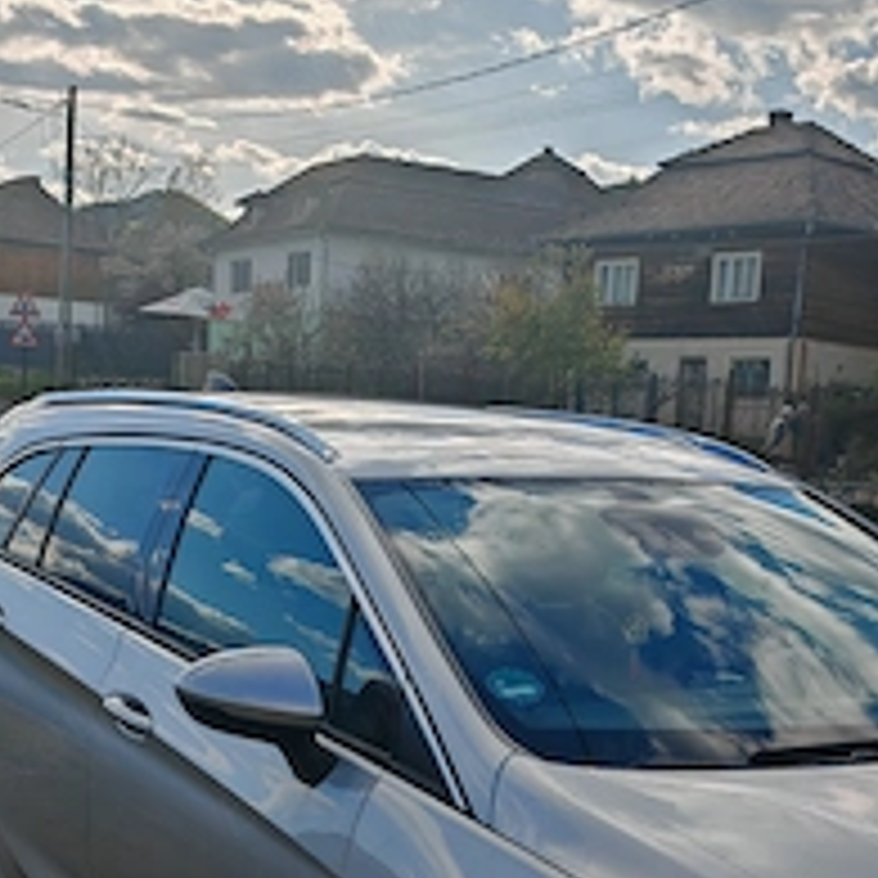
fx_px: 1980
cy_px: 806
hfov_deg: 24.9
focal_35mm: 69
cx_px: 540
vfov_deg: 24.2
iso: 50
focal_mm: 7.62
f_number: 1.6
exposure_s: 1/4200
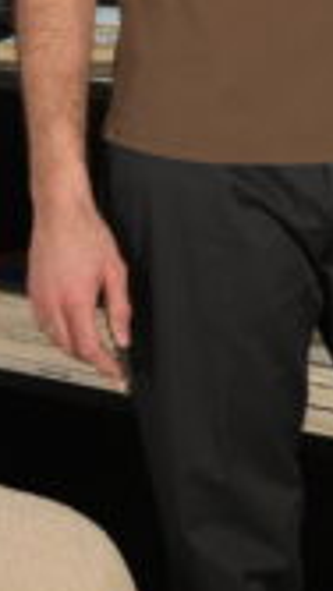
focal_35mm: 178
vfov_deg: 11.9
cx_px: 287
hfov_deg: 6.8
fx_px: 2793
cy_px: -88
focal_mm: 42
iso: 1600
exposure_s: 1/50
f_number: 4.8
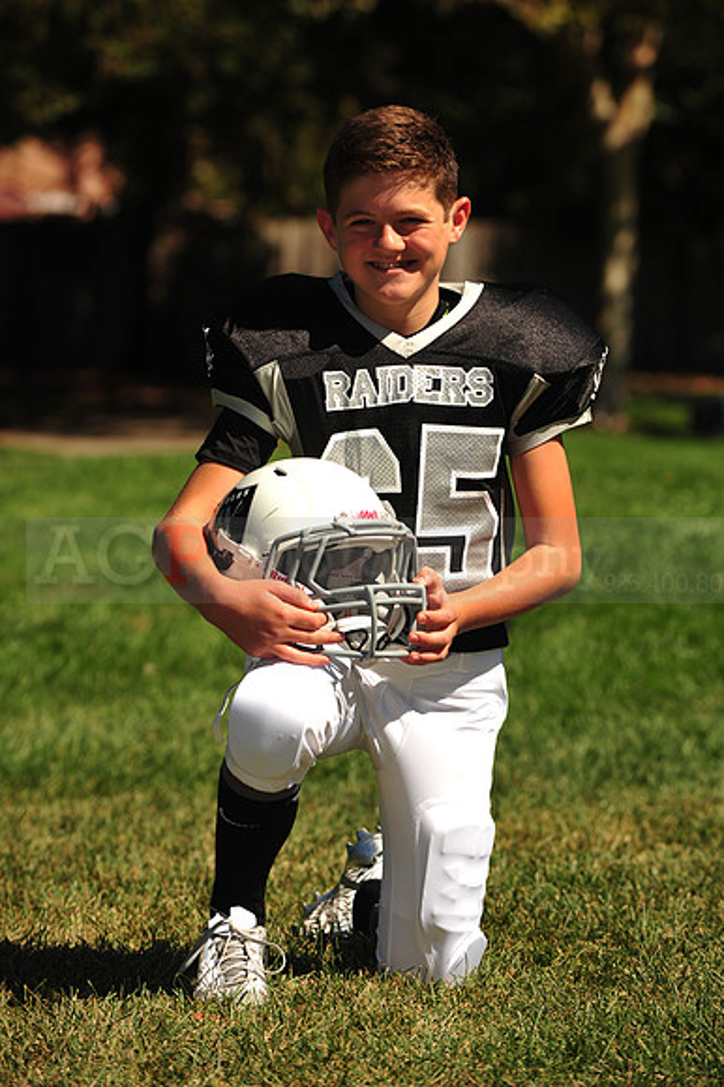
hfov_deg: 8.8
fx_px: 4681
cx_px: 362
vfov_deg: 13.3
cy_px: 544
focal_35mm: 155
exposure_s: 1/1000
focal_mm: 155
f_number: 5
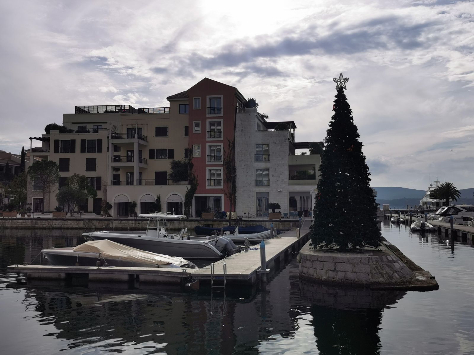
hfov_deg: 52.6
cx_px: 237
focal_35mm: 35
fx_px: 479
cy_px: 178
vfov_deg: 40.7
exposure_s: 1/13889
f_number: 1.6
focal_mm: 5.56
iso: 50
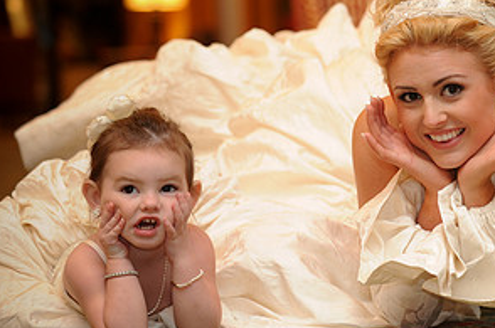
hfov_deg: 12.6
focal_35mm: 162
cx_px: 482
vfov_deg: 8.4
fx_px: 2224
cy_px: 148
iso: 640
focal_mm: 82
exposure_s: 1/40
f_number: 2.8
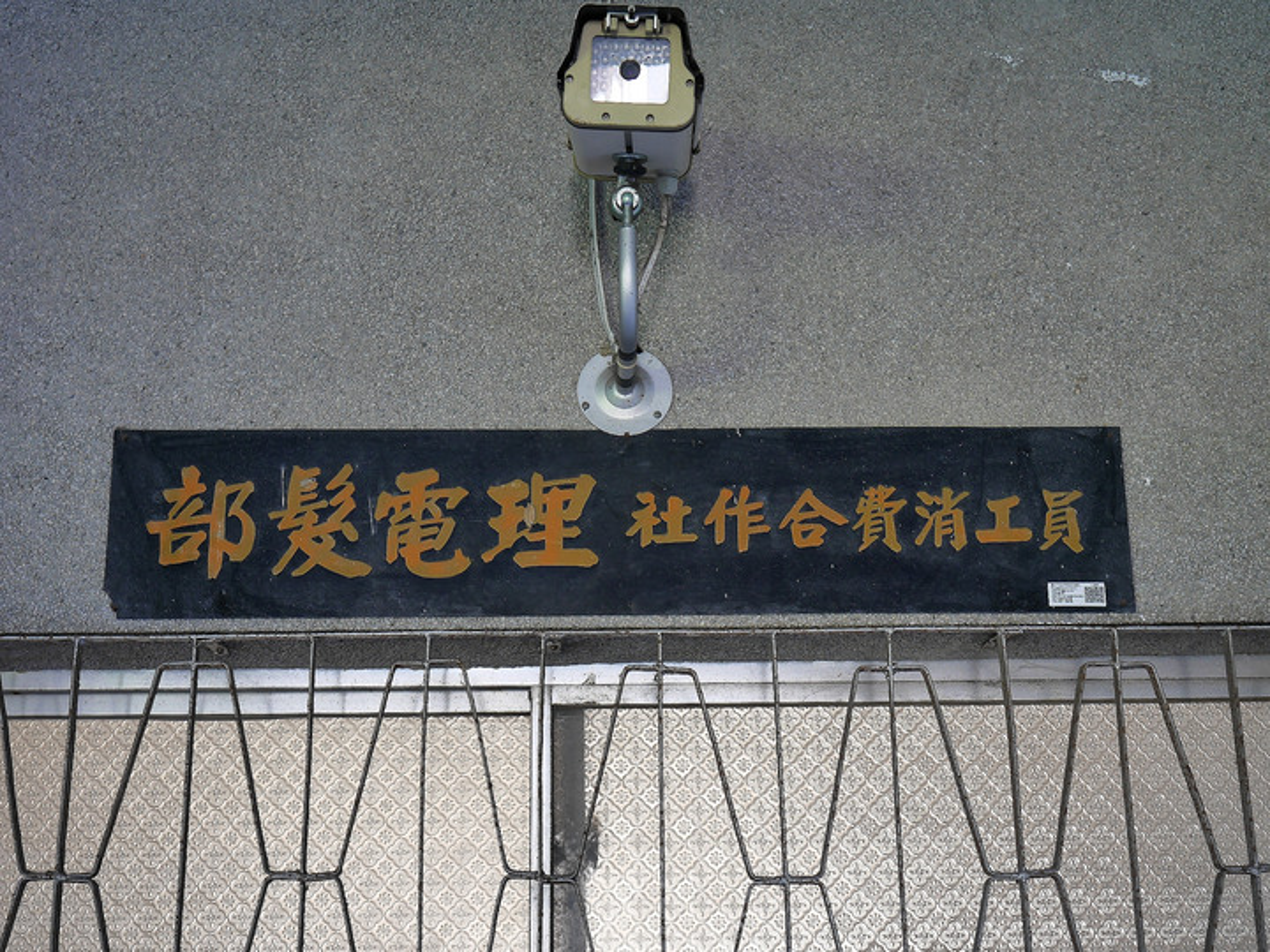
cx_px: 635
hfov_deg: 38.2
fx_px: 1834
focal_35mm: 50
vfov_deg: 29.1
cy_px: 476
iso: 200
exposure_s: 1/20
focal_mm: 25
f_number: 3.5
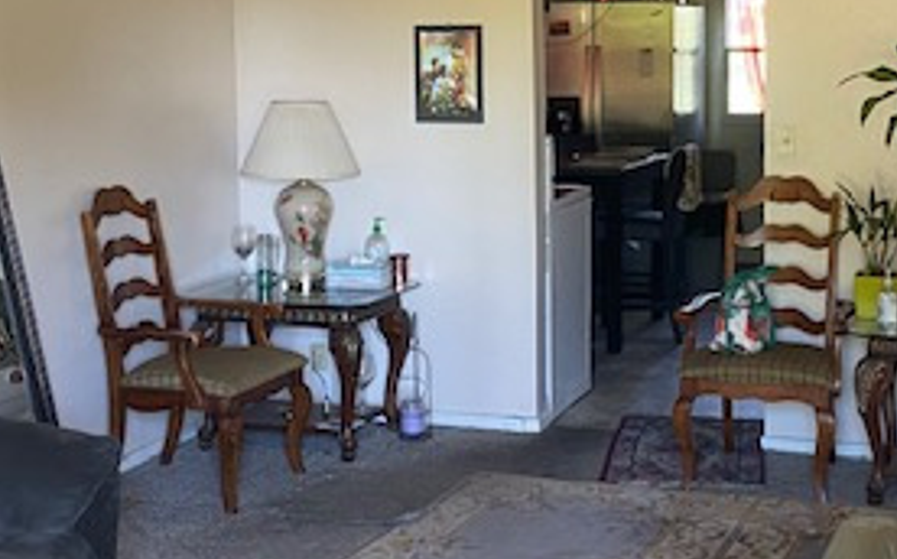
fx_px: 1563
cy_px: 195
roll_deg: +0.5
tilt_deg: -5.4
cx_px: 569
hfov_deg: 31.9
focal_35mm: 64
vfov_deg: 20.2
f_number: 1.8
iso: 125
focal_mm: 4.25
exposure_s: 1/60
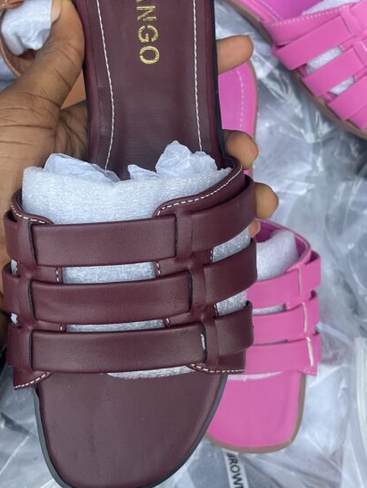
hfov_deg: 37.7
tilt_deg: -56.9
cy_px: 210
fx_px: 537
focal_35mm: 38
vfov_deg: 48.8
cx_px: 172
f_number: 1.6
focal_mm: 4.2
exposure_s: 1/60
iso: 250
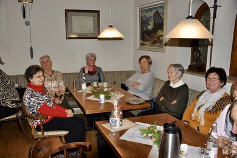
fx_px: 217
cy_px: 79
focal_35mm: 33
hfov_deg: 57.3
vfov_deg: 39.9
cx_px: 118
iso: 200
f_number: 3.8
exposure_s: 1/60
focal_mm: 22
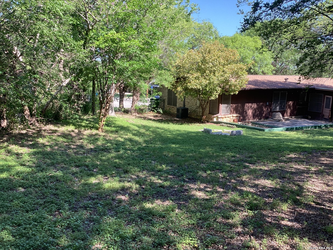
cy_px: 125
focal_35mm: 31
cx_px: 166
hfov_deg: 58.4
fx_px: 298
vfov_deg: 45.4
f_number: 2.4
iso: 25
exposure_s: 1/147
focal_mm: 3.3
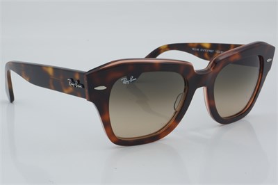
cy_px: 92
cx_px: 139
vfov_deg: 18.2
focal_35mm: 75
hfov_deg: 27.0
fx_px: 579
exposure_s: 1/4
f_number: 29
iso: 100
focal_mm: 50
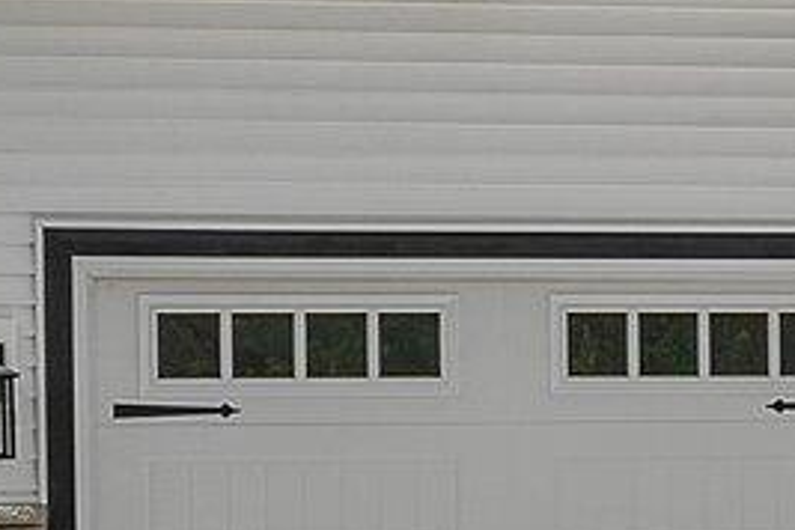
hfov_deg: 7.0
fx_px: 6095
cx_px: 2007
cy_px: 531
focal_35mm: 276
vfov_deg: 5.0
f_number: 8
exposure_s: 1/80
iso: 125
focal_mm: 24
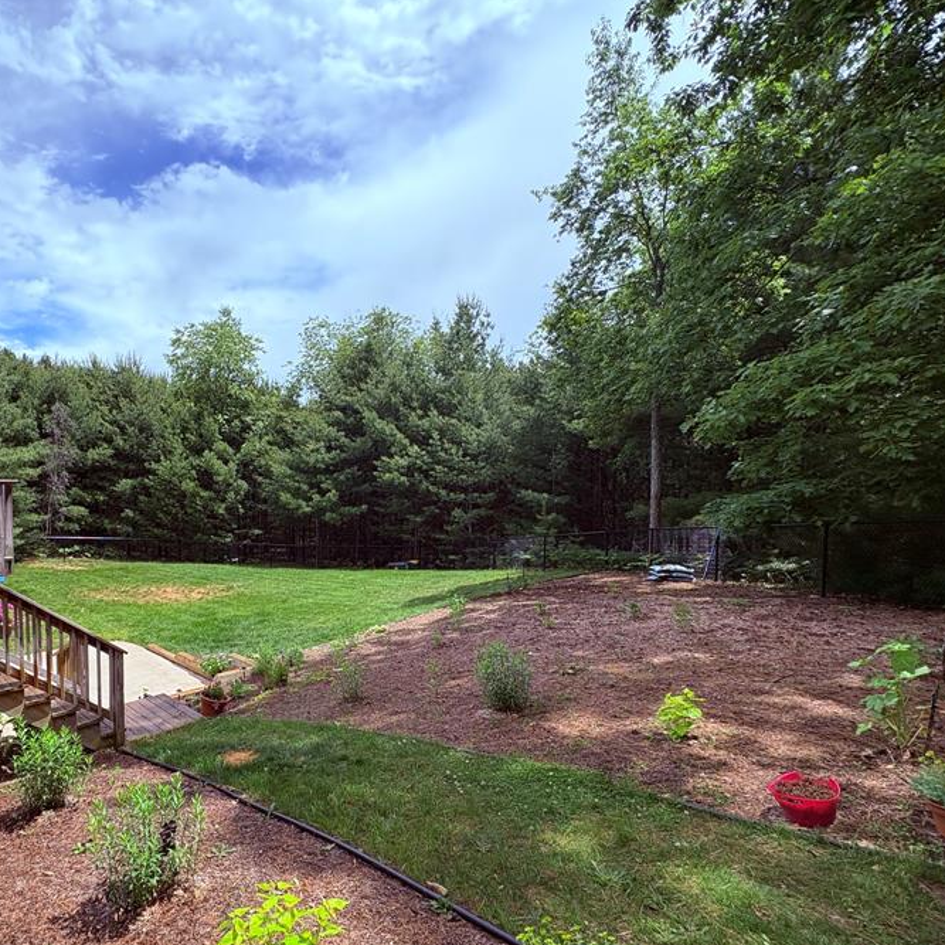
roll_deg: +0.7
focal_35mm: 19
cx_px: 262
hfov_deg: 73.4
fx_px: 587
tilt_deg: -2.8
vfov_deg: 77.5
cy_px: 513
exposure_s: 1/1420
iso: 64
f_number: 2.2
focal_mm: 2.22
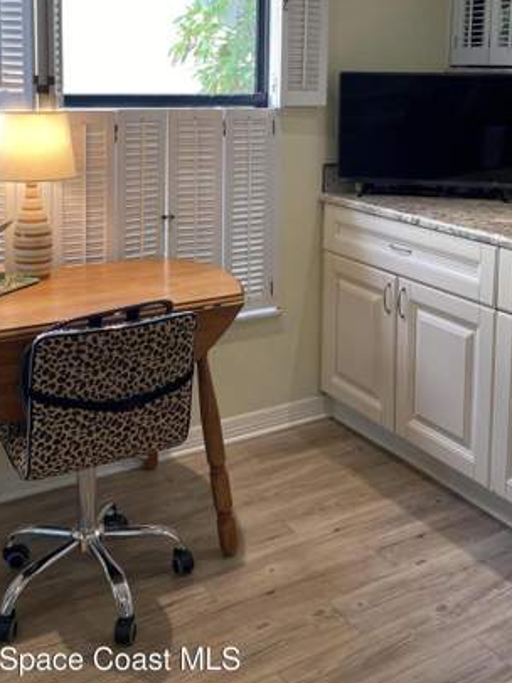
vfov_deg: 44.3
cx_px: 301
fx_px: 809
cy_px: 170
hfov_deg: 35.0
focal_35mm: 41
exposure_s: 1/120
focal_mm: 4.25
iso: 64
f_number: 1.8
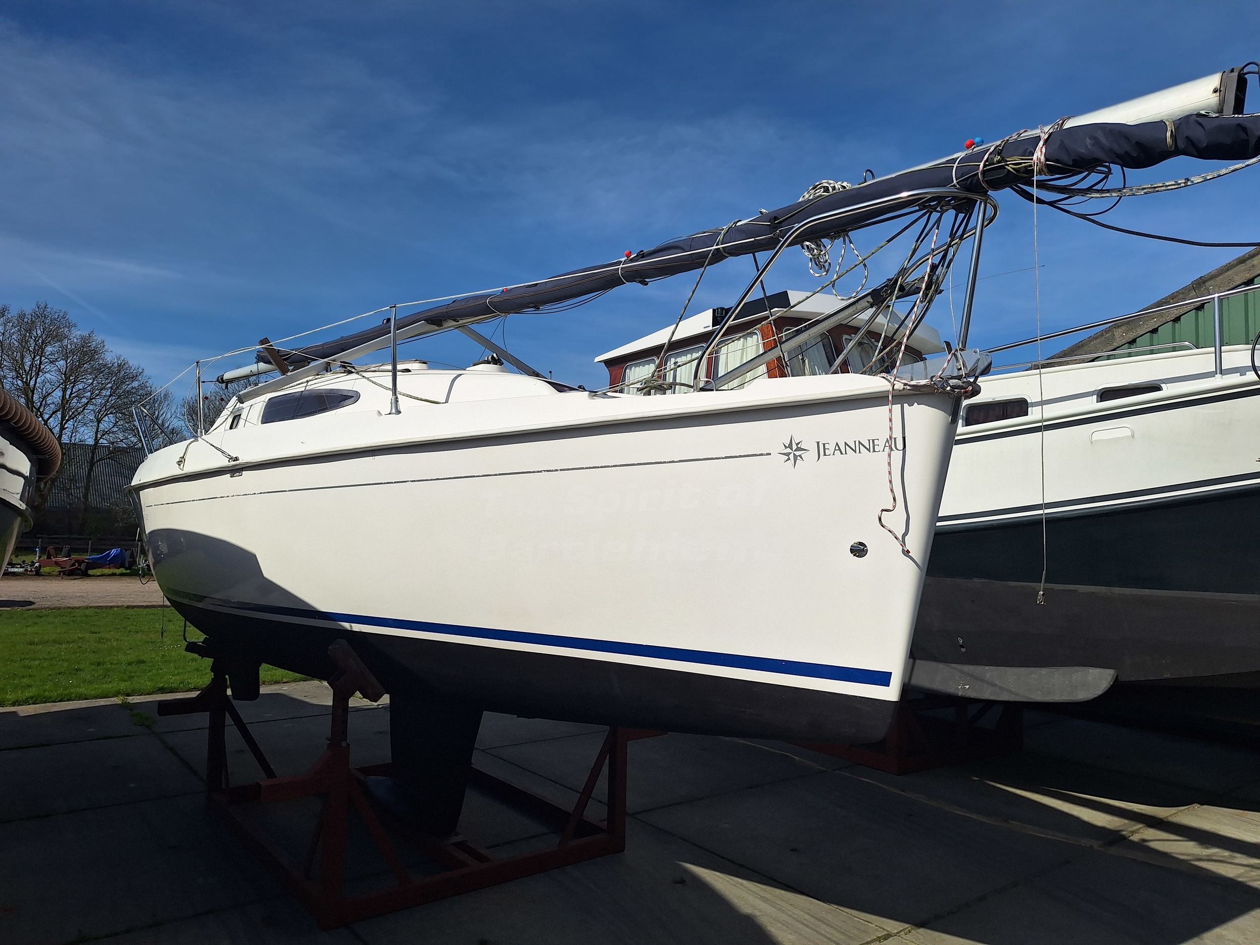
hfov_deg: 73.9
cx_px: 630
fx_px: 837
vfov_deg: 58.9
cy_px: 472
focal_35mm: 23
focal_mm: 5.54
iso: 40
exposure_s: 1/5780
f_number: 1.8
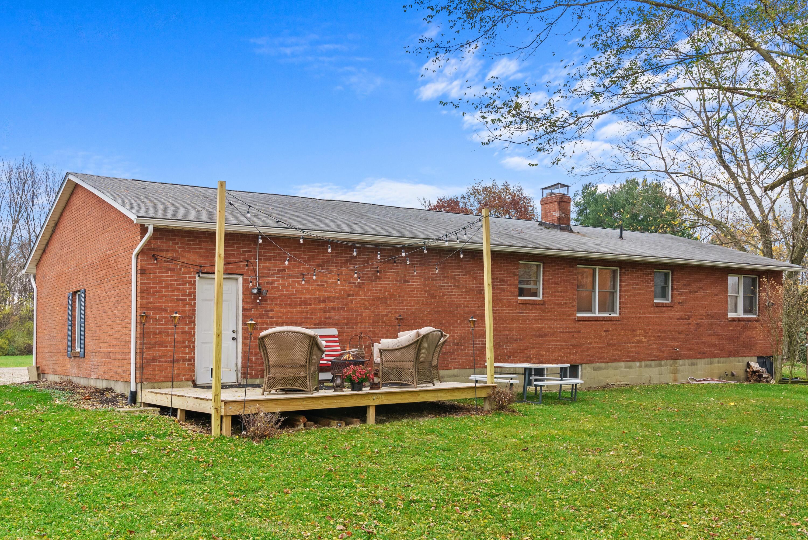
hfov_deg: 55.8
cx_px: 404
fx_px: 763
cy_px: 270
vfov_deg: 38.9
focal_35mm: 34
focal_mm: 34
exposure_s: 1/50
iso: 640
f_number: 9
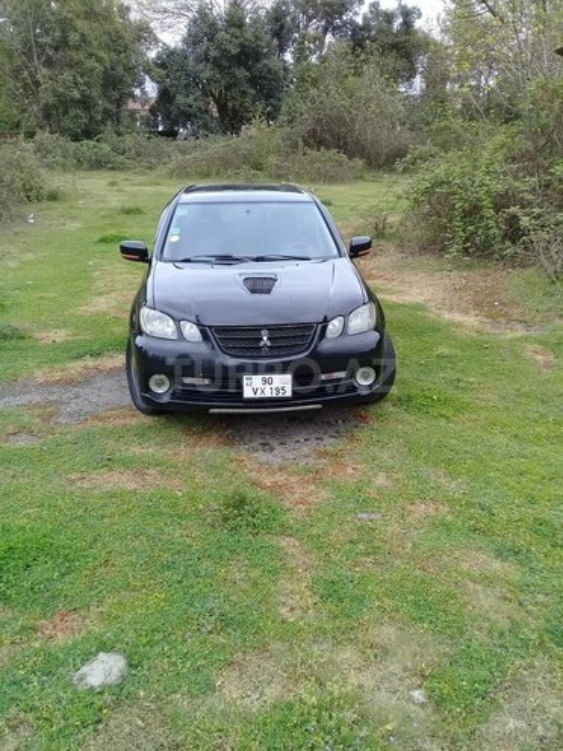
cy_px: 376
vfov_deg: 58.4
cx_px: 282
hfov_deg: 45.4
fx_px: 672
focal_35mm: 31
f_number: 2.2
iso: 50
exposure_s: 1/370
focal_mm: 3.3
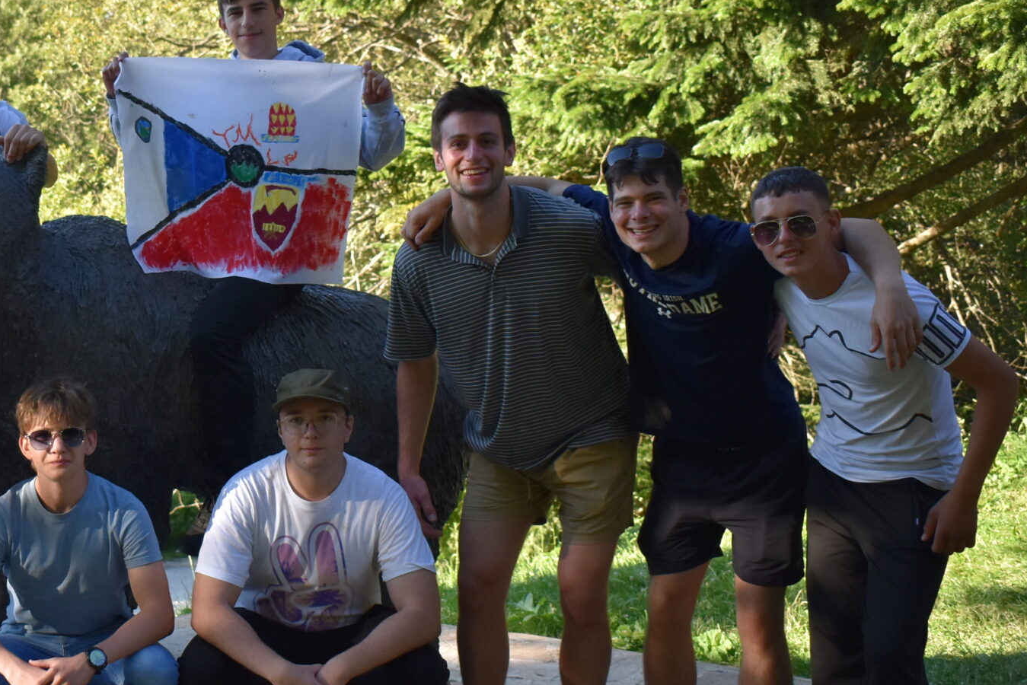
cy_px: 325
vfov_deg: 18.4
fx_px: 2111
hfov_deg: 26.6
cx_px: 155
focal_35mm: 74
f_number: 4
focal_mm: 26
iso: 500
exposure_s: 1/1000
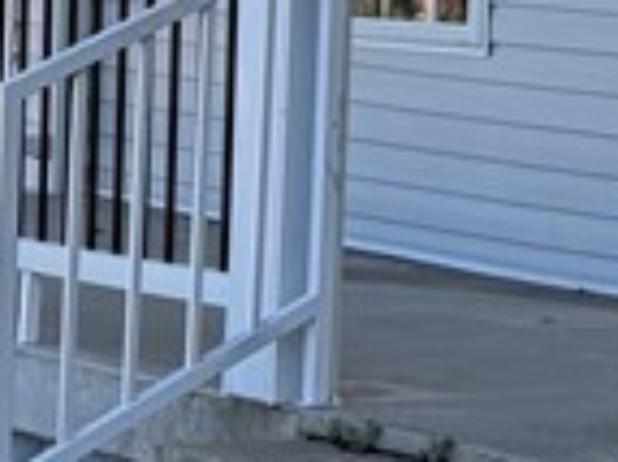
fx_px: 3068
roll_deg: -2.4
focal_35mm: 172
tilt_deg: -1.2
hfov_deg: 10.1
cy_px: 35
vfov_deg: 8.6
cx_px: 1443
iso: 80
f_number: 1.78
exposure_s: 1/980
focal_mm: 6.76
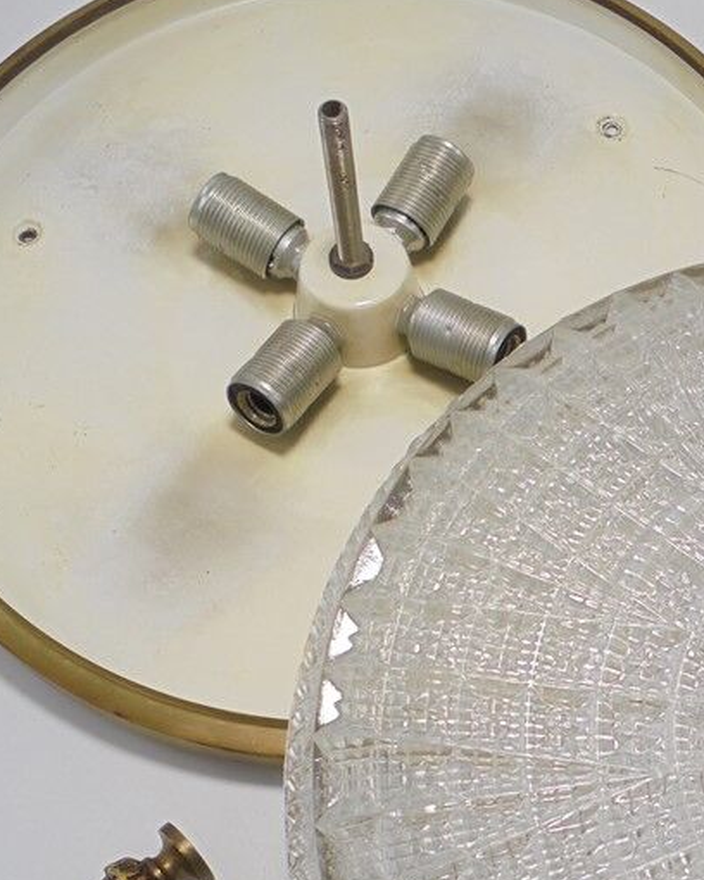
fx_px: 1302
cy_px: 630
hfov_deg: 29.8
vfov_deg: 36.7
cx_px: 517
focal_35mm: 50
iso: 100
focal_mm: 5.3
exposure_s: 1/80
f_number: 3.7
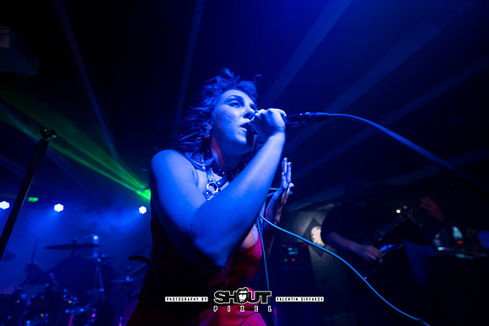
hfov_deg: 104.2
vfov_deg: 81.2
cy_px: 163
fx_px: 190
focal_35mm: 14
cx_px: 244
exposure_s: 1/250
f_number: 2.8
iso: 1600
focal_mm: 14
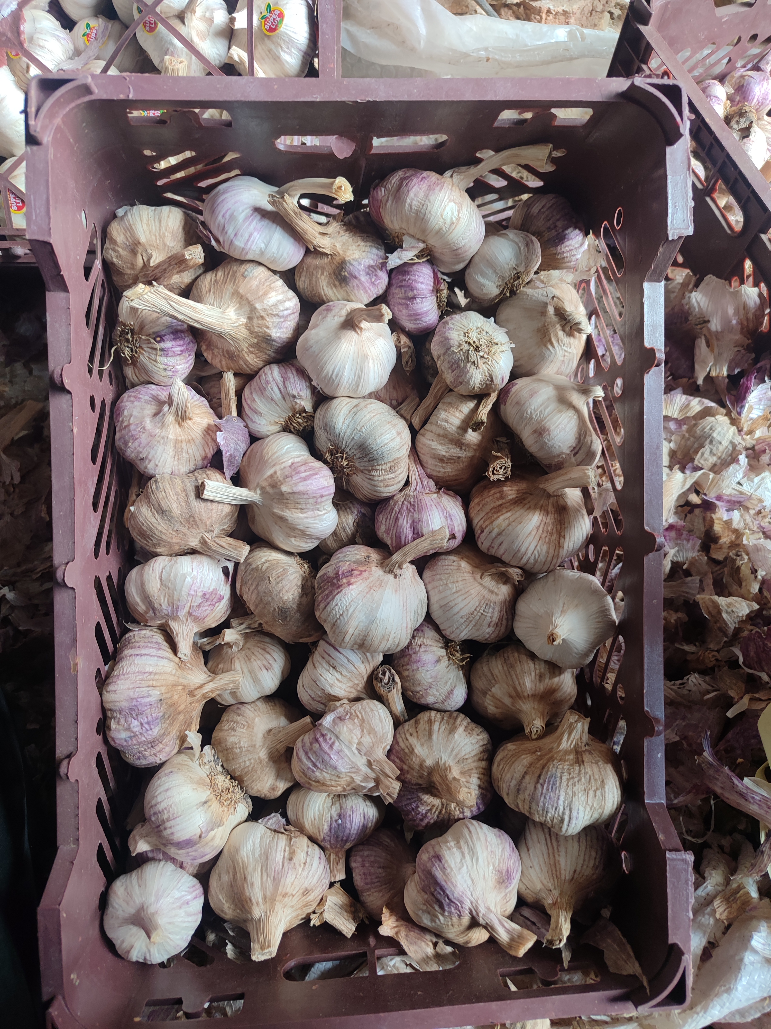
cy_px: 514
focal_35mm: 25
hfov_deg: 54.9
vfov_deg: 69.4
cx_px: 386
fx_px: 742
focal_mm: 5.95
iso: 108
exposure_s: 1/50
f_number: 1.89
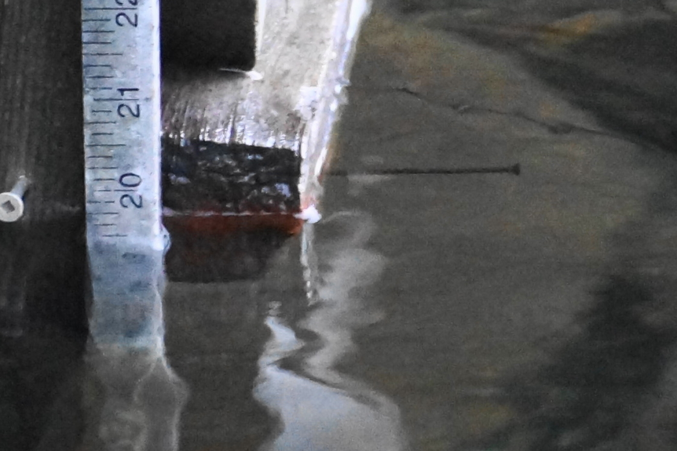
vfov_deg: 3.7
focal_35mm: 375
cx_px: 338
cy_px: 226
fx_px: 7050
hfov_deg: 5.5
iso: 1600
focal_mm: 250
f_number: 6.3
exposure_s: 1/20
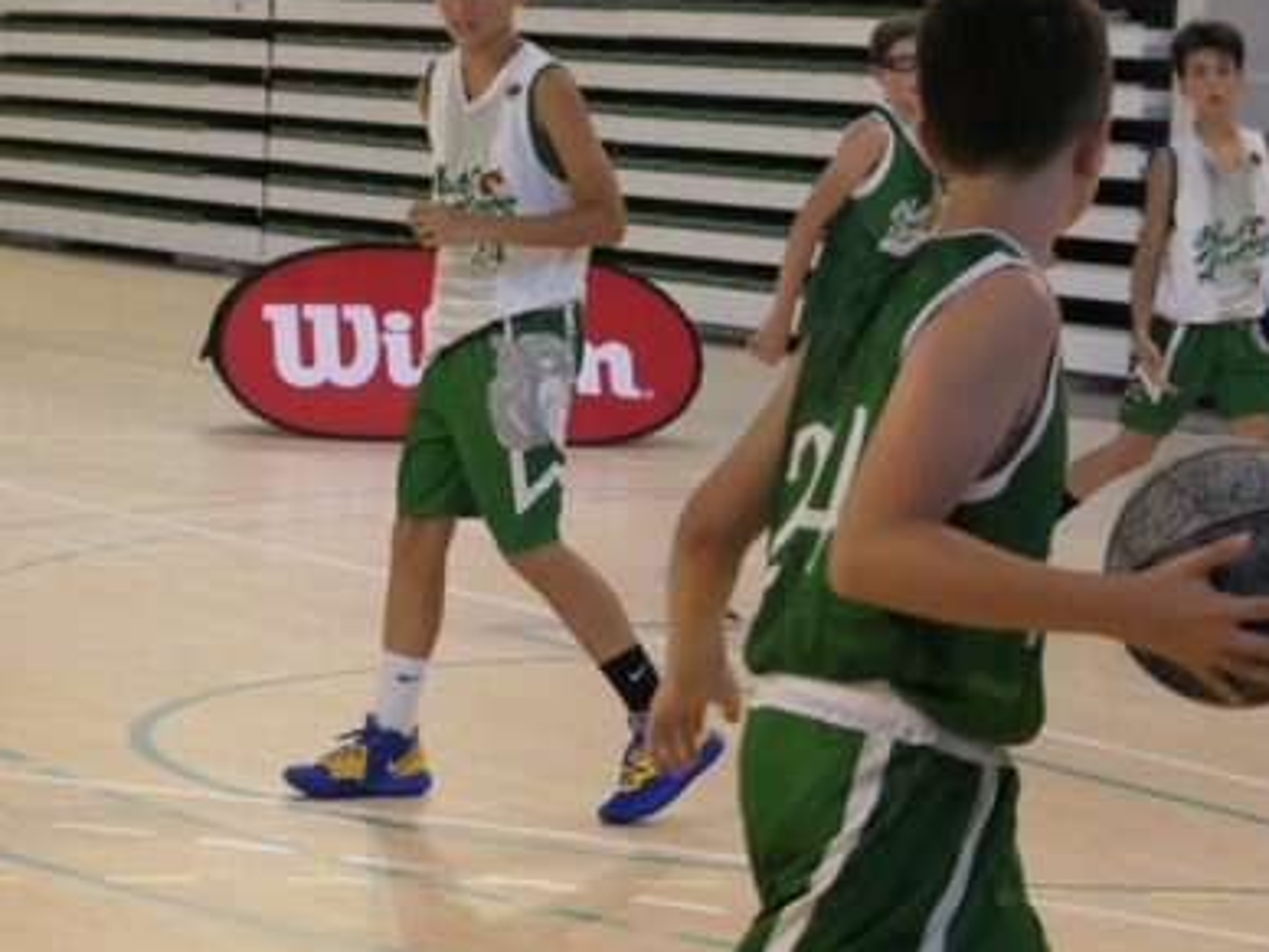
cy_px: 265
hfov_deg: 12.2
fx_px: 5902
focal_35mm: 161
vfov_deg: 9.2
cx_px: 890
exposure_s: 1/500
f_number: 2.8
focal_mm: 26.4
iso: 1600
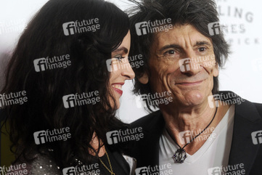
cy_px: 81
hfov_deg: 15.0
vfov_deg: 10.0
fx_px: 997
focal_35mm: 137
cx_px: 134
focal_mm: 110
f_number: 3.5
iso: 1600
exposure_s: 1/320
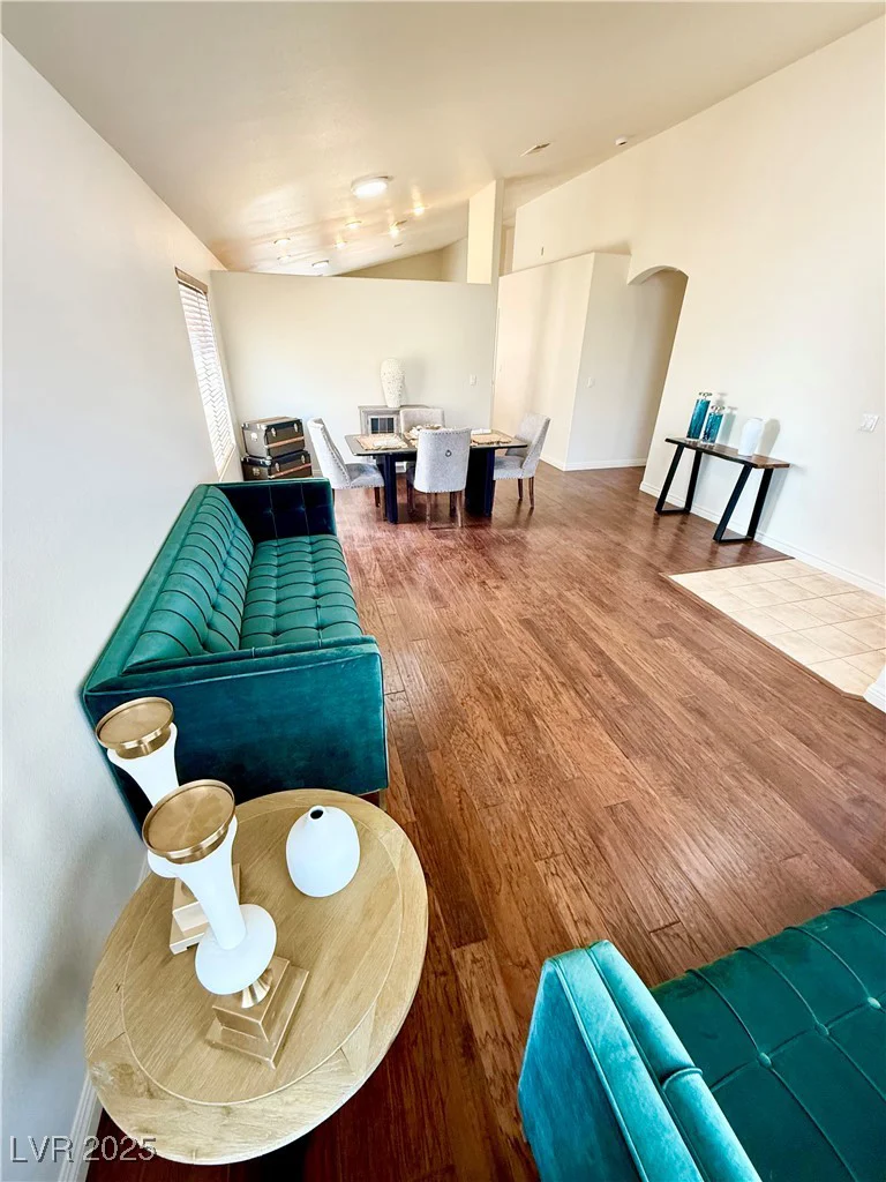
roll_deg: -1.2
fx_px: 478
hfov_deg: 85.7
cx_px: 443
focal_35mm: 14
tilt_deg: -28.7
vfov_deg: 102.1
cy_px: 591
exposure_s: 1/60
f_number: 2.2
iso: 200
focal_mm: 2.22
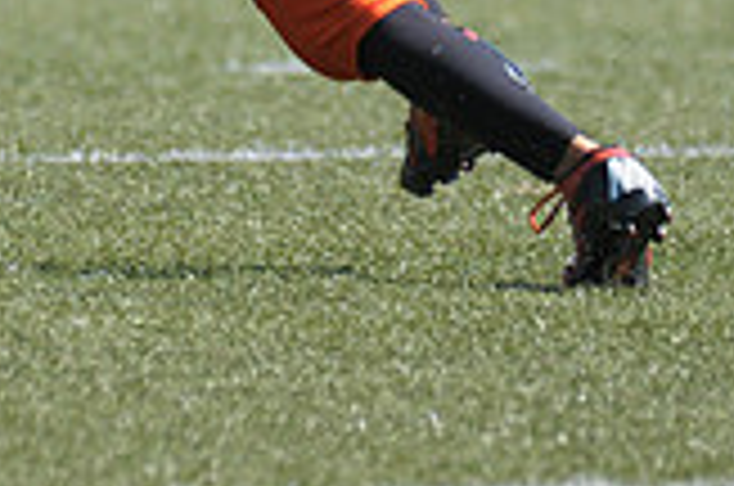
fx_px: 32680
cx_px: 189
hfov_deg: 1.3
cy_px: -335
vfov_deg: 0.9
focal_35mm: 1606
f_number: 4
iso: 640
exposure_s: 1/3200
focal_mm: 300
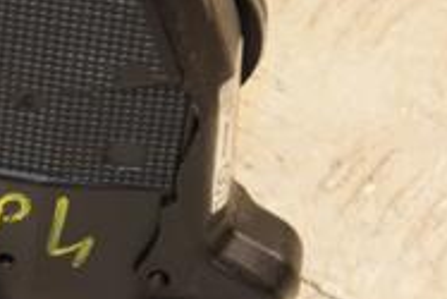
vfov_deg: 4.9
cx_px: -112
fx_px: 3467
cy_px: 203
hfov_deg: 7.3
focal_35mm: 279
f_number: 5
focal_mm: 58
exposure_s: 1/160
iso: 800
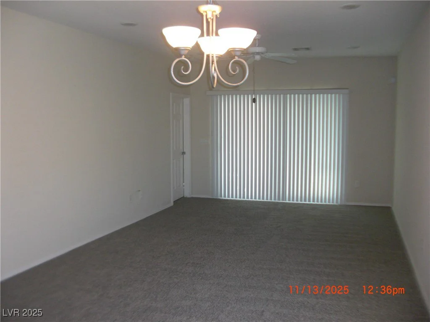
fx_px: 447
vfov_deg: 39.7
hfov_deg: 51.4
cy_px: 161
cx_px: 215
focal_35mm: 36
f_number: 2.8
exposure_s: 1/60
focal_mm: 6.3
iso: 200
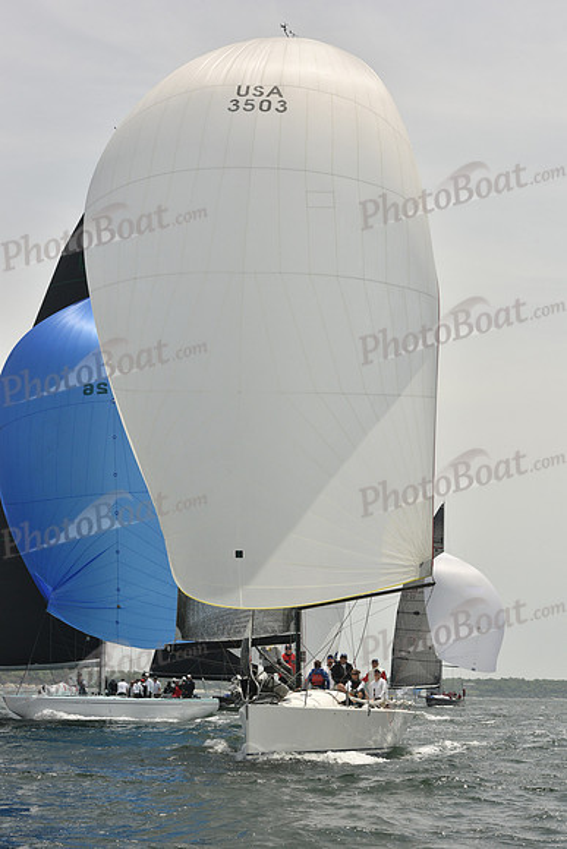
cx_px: 284
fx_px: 1653
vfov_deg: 28.8
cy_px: 424
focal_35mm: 70
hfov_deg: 19.5
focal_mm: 70
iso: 400
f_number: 11
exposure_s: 1/1250
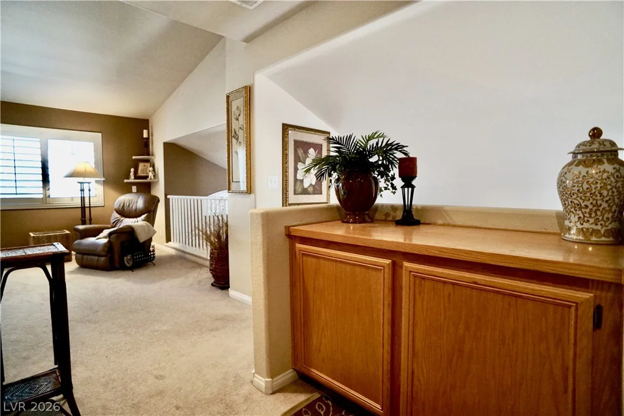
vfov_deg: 53.1
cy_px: 208
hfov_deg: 73.7
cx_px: 312
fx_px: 416
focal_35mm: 24
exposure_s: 1/160
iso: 1600
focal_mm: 16
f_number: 3.5
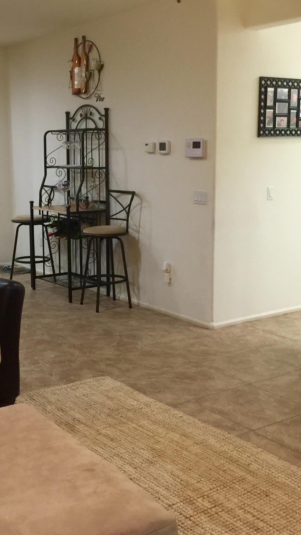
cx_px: 102
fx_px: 638
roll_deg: +0.6
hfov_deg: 26.4
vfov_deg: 45.5
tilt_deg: -11.4
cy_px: 260
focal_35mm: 45
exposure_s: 1/15
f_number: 2.2
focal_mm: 4.15
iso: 100
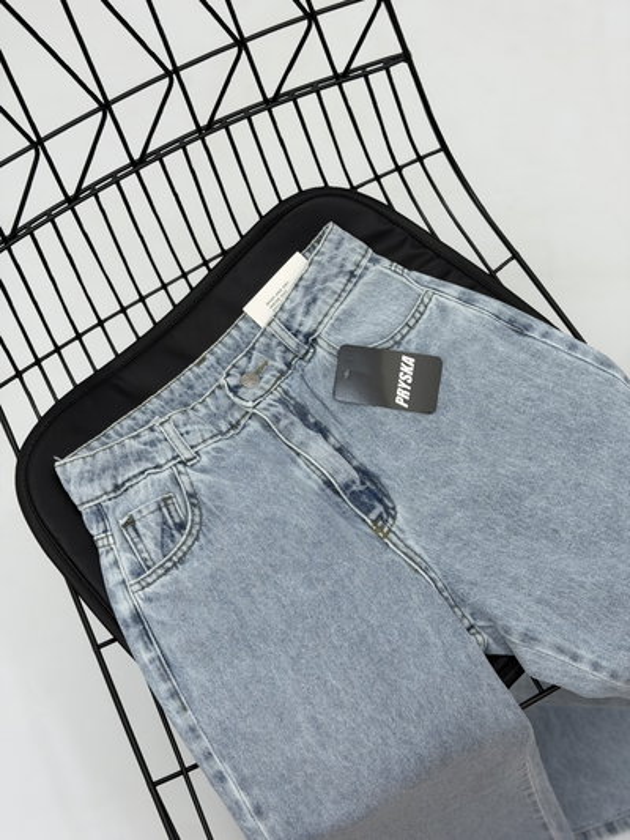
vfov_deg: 39.6
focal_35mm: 48
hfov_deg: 30.3
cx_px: 315
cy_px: 420
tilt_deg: -70.1
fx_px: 1164
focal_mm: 6.76
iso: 100
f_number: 1.78
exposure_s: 1/100
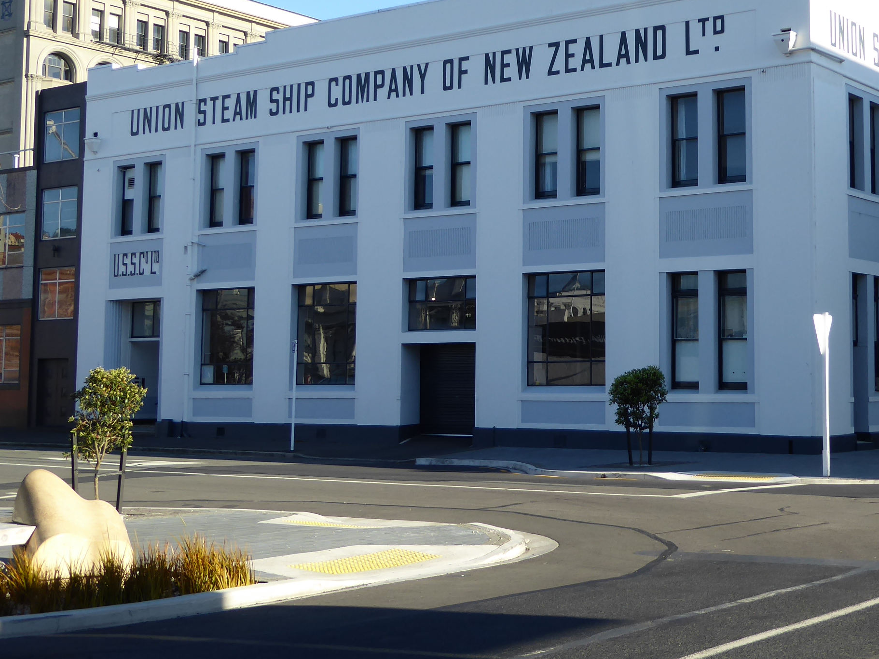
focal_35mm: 59
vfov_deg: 24.8
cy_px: 249
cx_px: 576
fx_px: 1498
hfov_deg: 32.5
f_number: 3.8
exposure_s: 1/320
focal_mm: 7.2
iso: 80
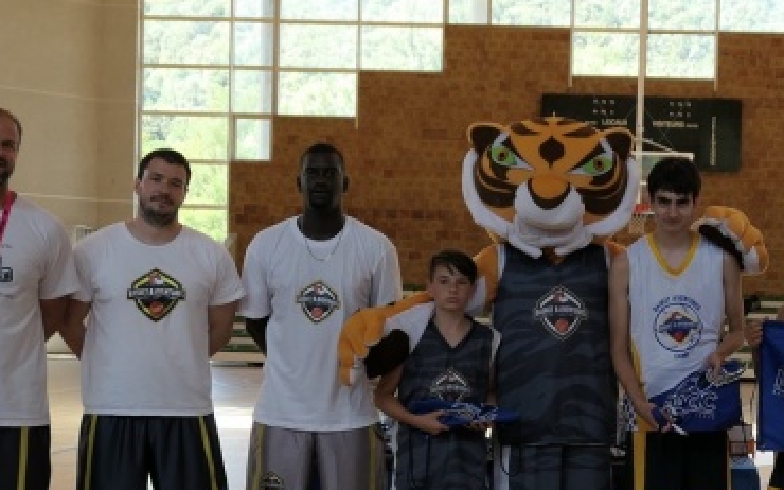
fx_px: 1666
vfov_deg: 16.6
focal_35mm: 78
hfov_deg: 26.1
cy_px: 395
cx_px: 606
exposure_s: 1/80
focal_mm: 11.5
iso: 125
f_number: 2.8
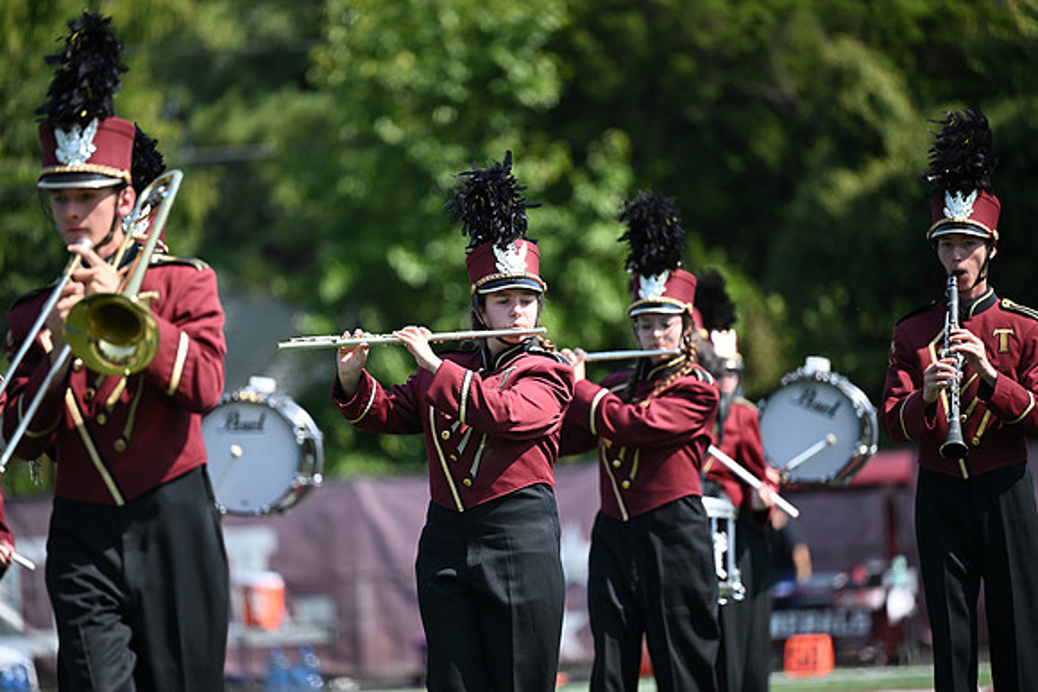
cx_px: 519
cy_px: 346
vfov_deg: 6.9
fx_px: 5768
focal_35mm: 200
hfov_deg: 10.3
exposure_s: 1/2000
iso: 280
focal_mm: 200
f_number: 2.8
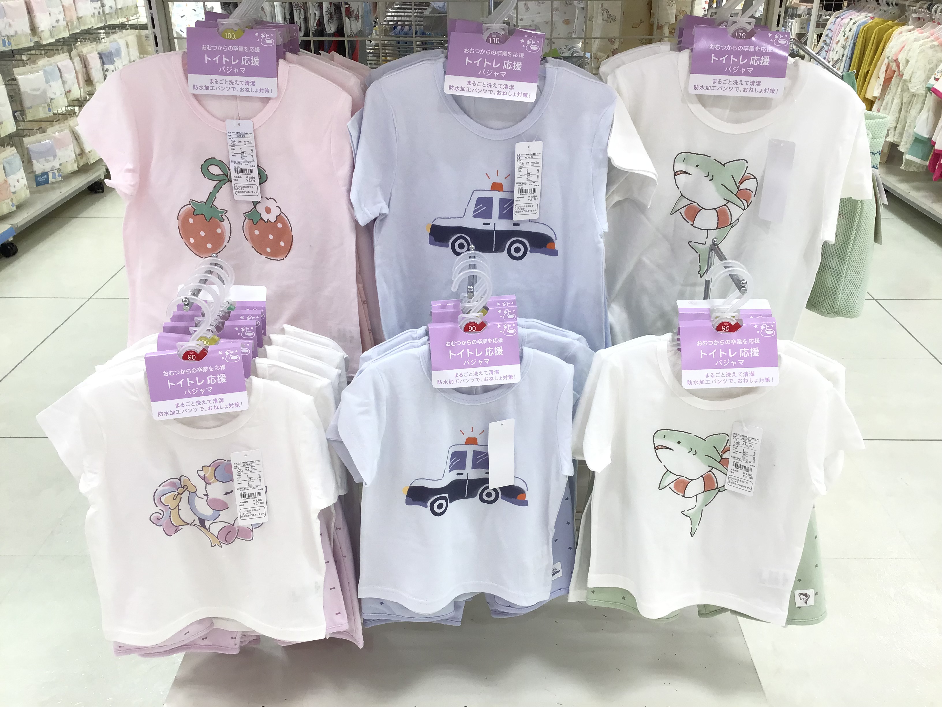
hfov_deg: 58.4
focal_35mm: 31
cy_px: 354
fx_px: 844
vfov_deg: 45.4
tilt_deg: -27.1
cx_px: 471
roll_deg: -0.7
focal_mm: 3.3
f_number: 2.4
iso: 25
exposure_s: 1/50
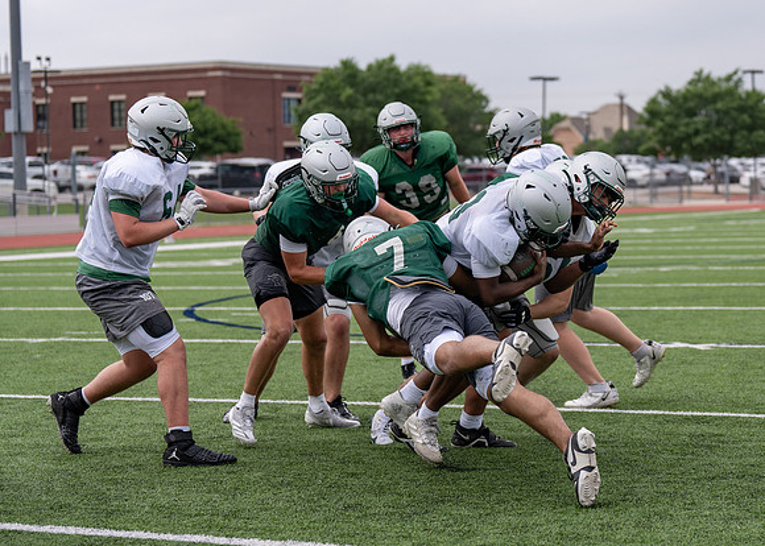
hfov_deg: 19.5
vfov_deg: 14.1
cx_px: 502
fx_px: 2215
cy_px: 272
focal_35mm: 102
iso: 125
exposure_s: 1/2500
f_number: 2.8
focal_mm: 70
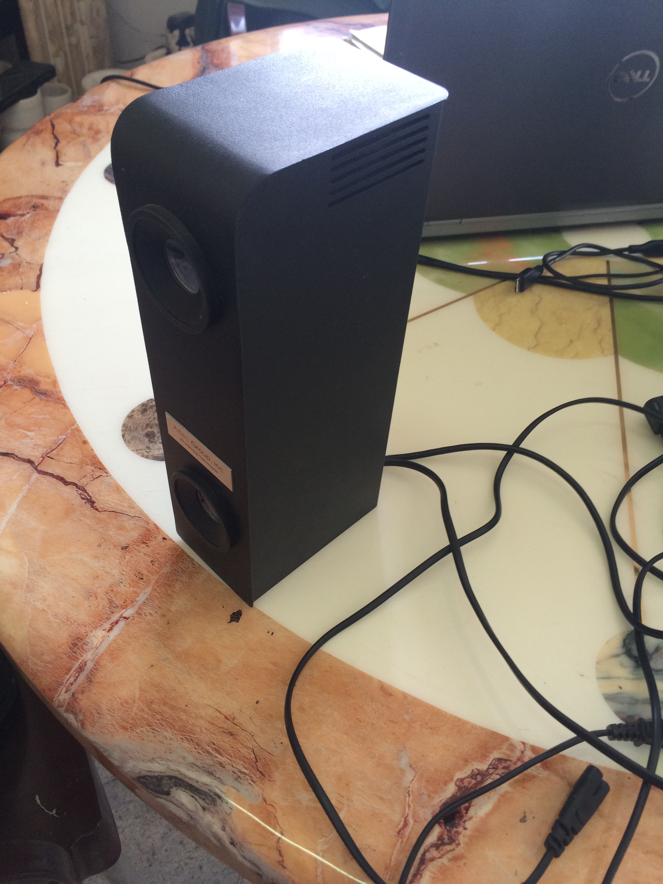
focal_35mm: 29
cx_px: 332
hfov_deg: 48.2
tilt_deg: -46.3
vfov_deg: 61.7
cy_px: 442
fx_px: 741
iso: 64
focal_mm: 4.15
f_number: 2.2
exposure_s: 1/33
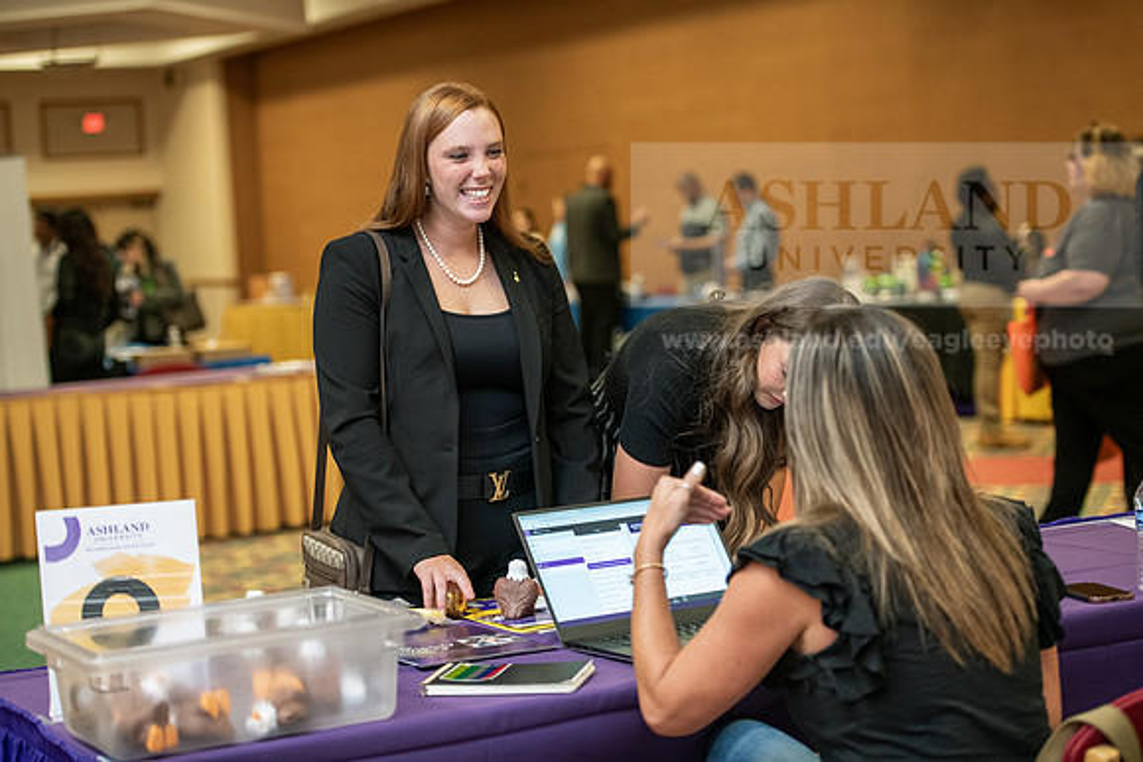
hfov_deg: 26.0
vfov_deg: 17.5
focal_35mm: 78
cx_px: 572
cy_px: 381
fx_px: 2477
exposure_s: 1/200
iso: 1600
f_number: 2.8
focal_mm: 78
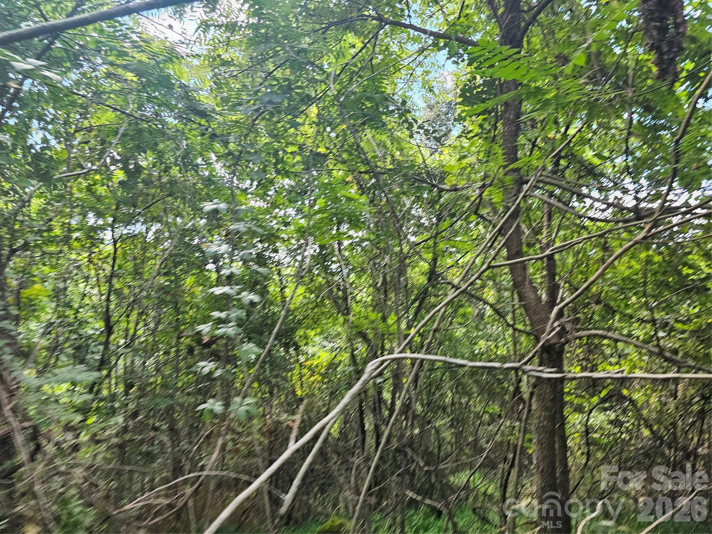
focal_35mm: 23
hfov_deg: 73.9
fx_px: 473
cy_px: 267
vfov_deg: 58.9
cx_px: 356
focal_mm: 6.3
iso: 50
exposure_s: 1/78
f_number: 1.7
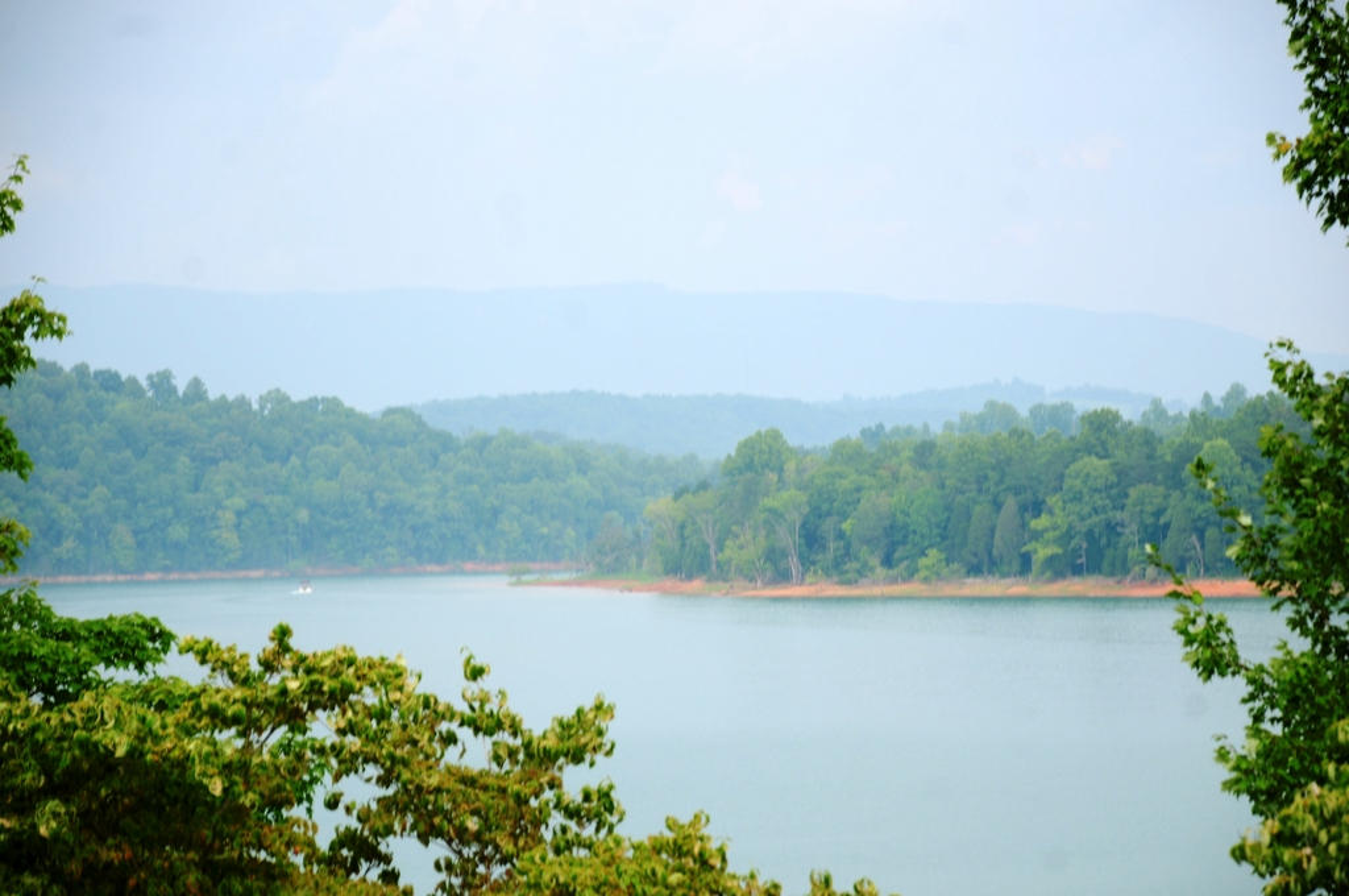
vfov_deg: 9.1
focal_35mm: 150
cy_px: 448
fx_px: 5614
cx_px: 674
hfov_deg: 13.7
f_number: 5.6
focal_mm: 100
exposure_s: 1/50
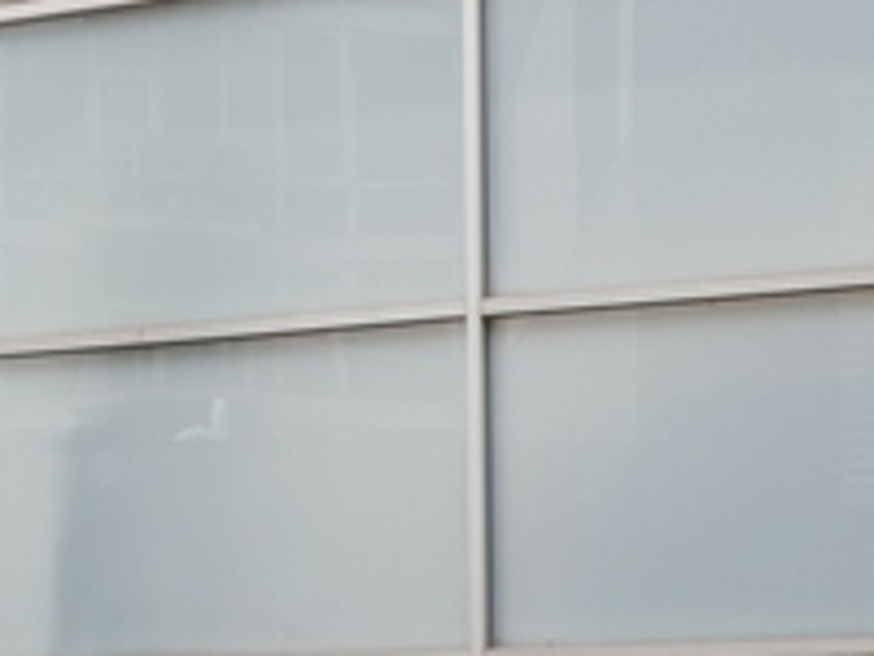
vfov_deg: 11.0
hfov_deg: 14.8
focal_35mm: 132
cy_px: 787
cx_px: 800
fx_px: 3333
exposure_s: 1/15
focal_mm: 17
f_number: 11
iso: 100
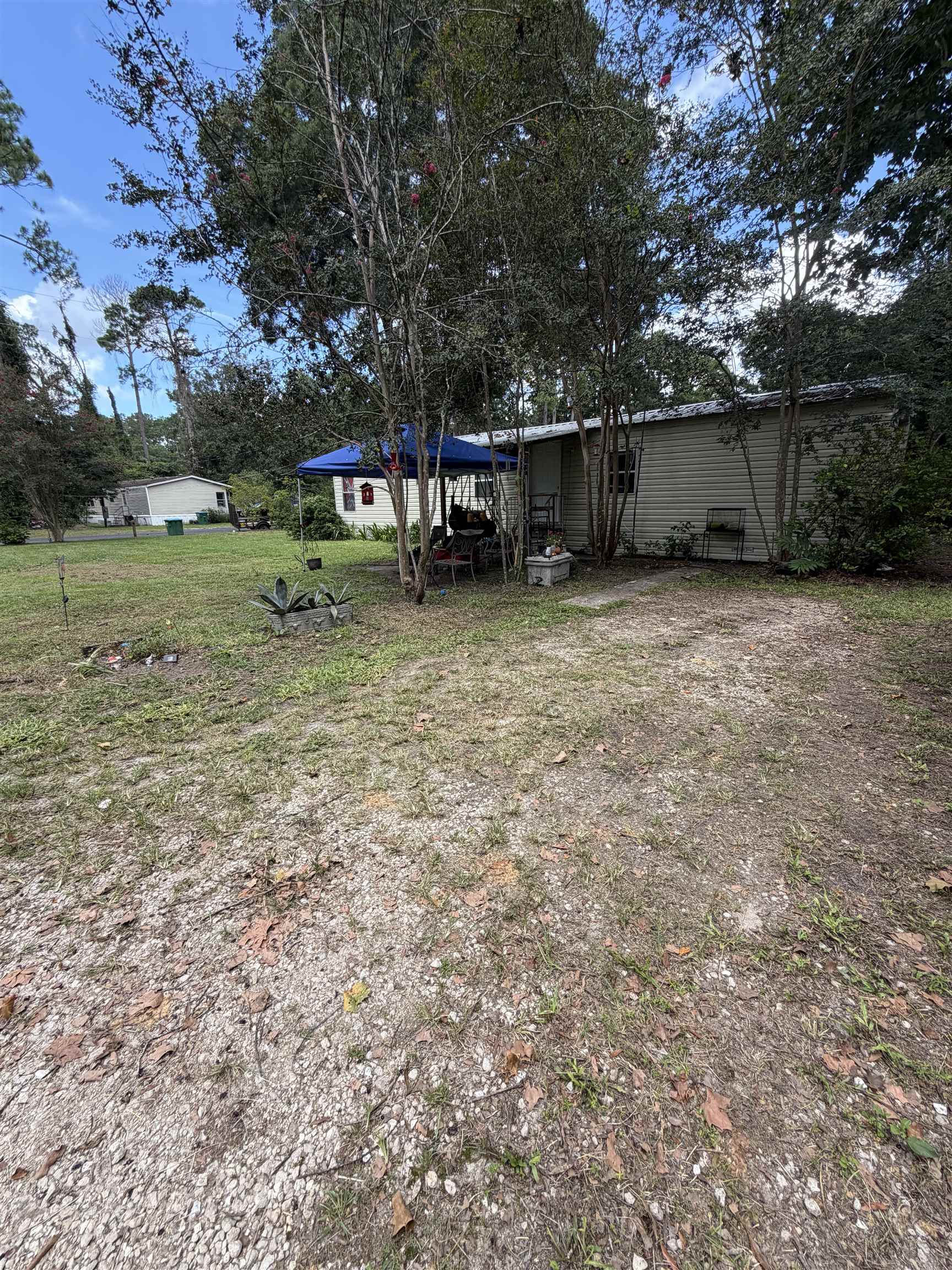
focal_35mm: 14
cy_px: 635
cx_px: 476
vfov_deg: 102.1
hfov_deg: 85.7
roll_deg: +0.8
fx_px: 513
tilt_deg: -13.7
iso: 64
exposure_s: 1/502
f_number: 2.2
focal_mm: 2.22
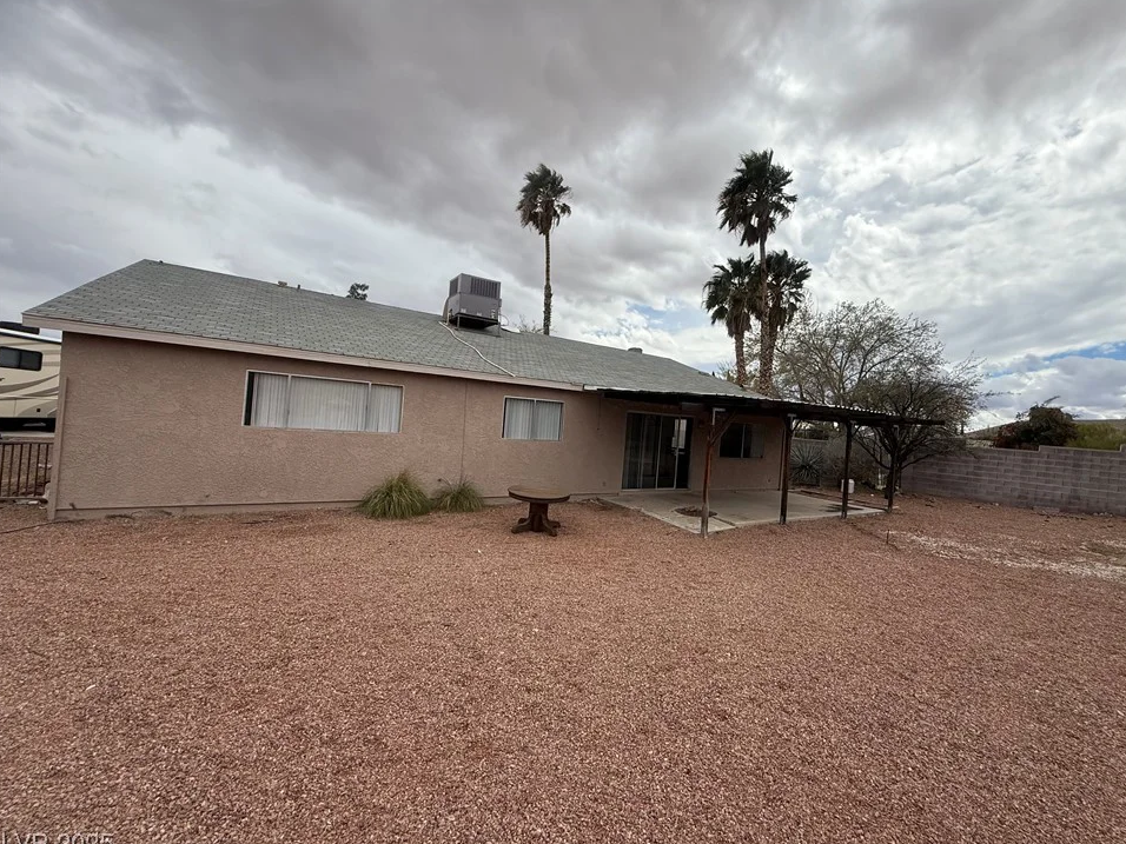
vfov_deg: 81.7
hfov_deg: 98.1
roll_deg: -5.1
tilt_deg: +0.8
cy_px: 418
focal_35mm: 15
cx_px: 597
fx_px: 488
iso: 64
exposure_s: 1/2976
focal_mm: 2.22
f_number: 2.2
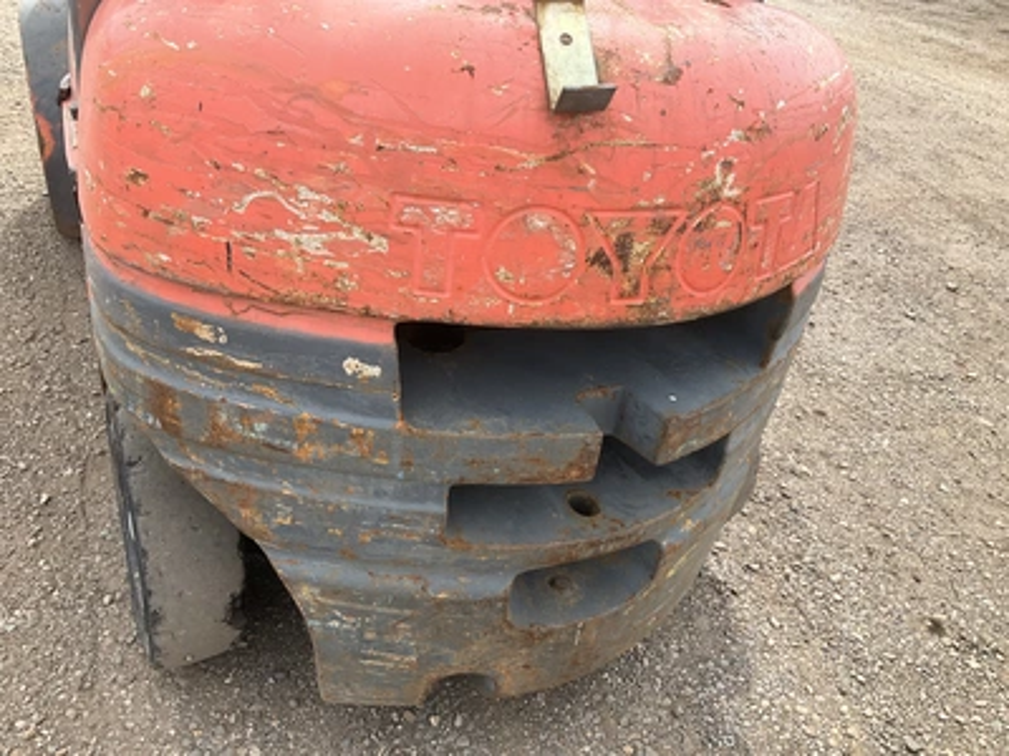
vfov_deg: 48.2
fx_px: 845
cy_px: 378
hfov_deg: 61.7
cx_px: 504
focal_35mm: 29
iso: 25
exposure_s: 1/586
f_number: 1.8
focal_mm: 3
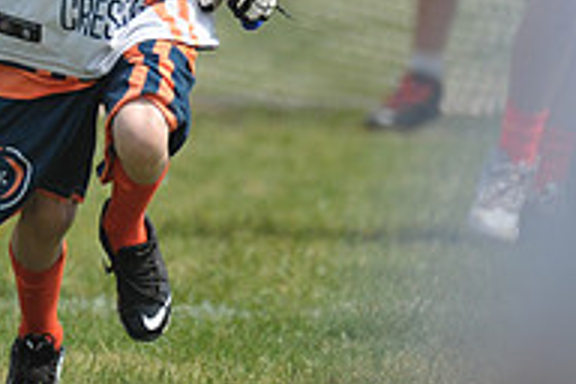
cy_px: -177
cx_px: 129
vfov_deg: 1.1
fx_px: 19310
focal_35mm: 1207
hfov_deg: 1.7
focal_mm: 400
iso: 640
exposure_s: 1/3200
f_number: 4
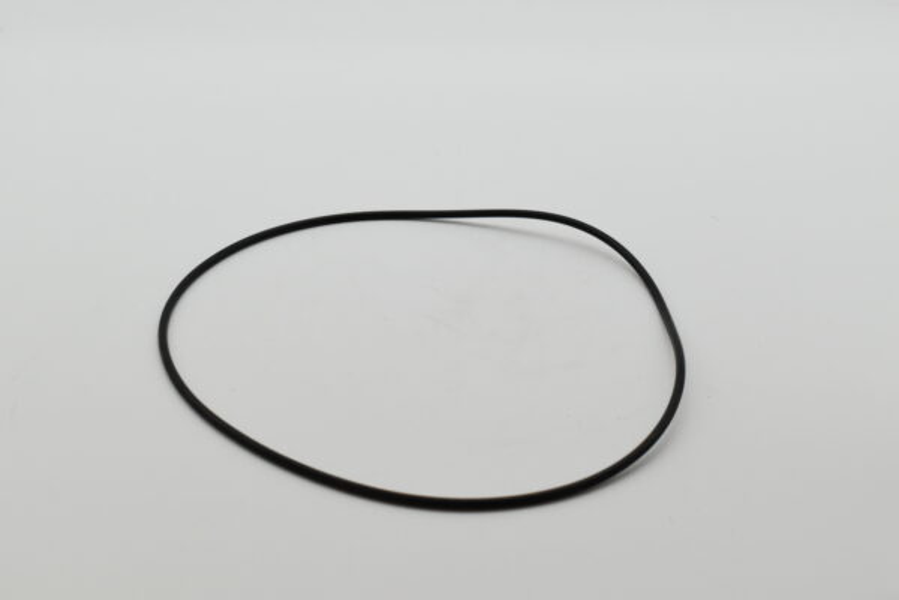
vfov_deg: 22.6
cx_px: 450
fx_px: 1498
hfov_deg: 33.4
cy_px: 300
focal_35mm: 60
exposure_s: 1/2000
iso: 1600
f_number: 8
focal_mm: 40
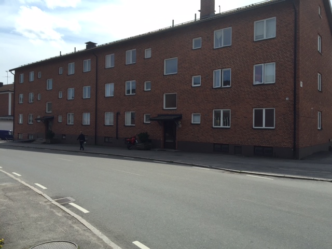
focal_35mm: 29
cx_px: 166
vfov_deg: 48.2
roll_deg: -1.1
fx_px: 278
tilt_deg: +0.9
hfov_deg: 61.7
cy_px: 124
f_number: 2.2
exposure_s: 1/1980
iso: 32
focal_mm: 4.15
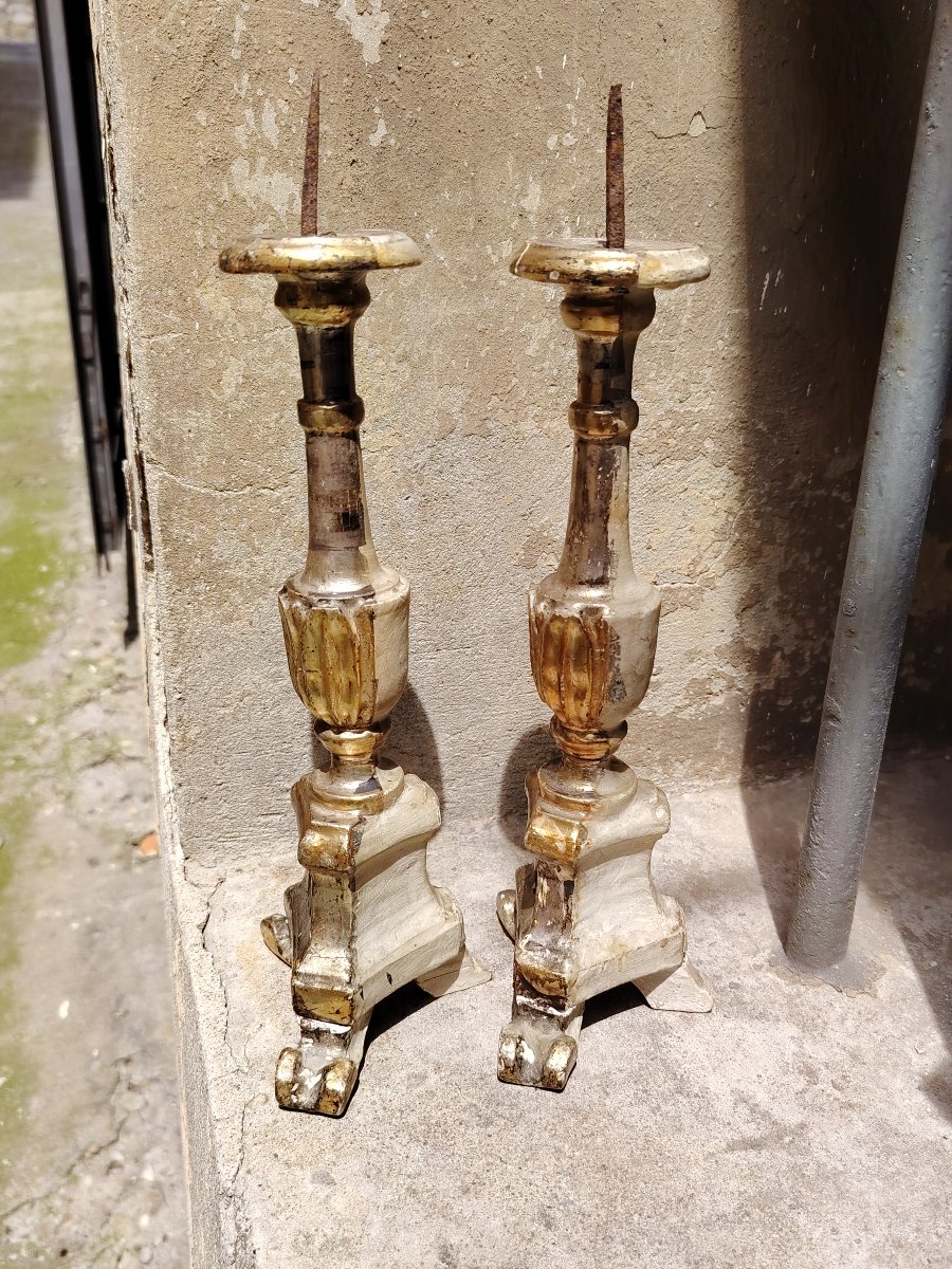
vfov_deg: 60.0
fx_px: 1100
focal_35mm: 30
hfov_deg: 46.8
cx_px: 476
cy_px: 634
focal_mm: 5.25
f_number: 1.75
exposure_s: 1/372
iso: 100
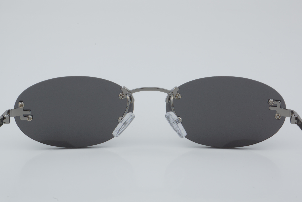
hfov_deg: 27.0
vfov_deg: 18.2
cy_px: 101
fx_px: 629
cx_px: 151
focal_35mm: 75
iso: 100
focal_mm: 50
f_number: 32
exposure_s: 1/4
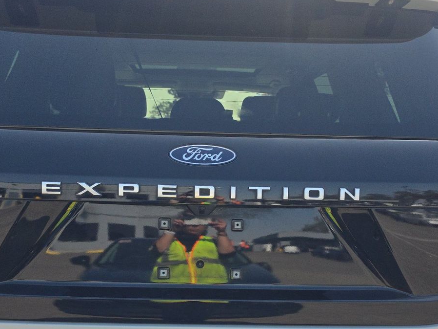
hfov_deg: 45.7
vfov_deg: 34.6
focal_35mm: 41
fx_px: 519
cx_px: 200
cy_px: 233
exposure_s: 1/6572
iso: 64
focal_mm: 6.5
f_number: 1.4
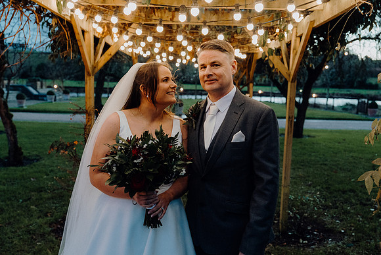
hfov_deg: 57.2
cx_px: 190
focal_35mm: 33
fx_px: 349
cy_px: 128
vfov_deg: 40.0
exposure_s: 1/160
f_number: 3.5
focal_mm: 33
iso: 5000
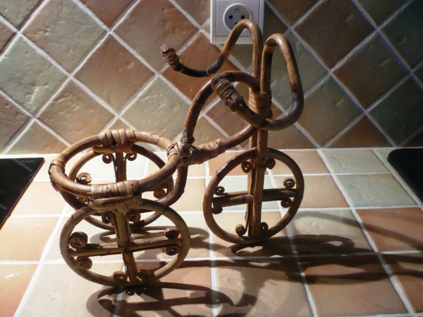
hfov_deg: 52.6
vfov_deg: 40.7
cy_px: 158
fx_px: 428
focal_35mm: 35
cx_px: 212
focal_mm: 5.8
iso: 200
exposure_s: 1/8
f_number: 2.8
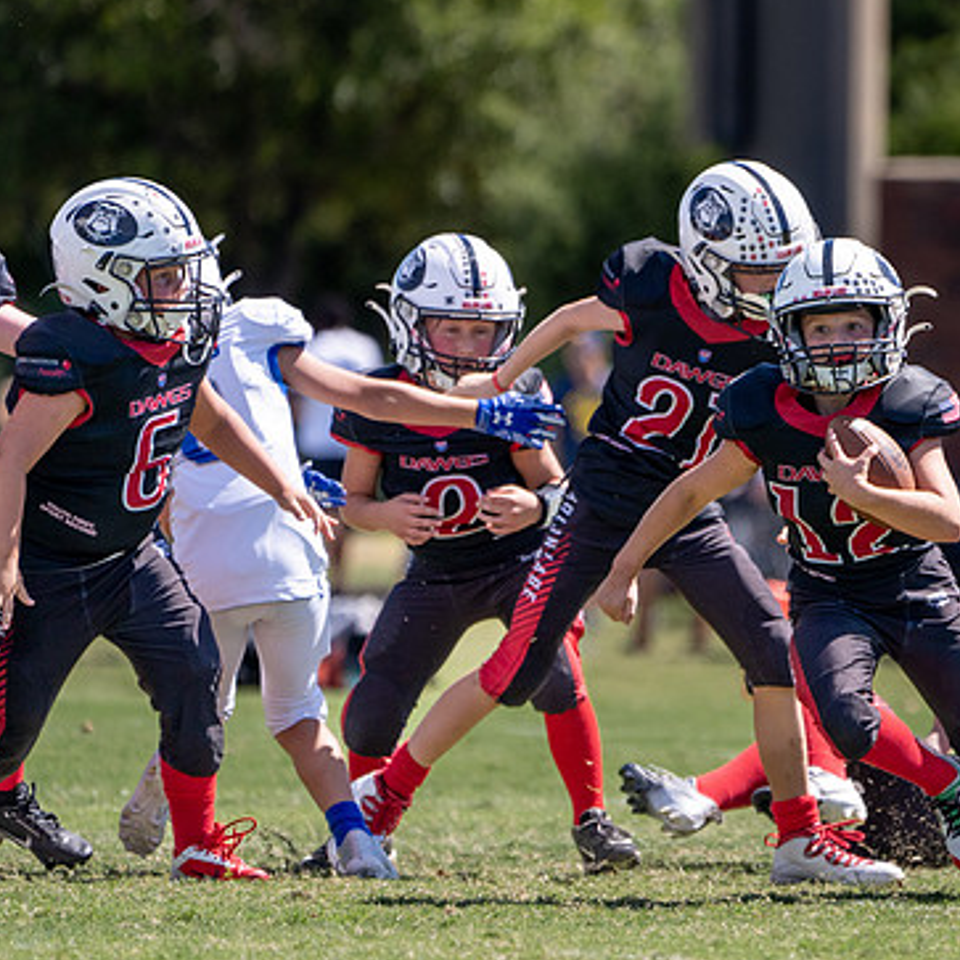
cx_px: 943
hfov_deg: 2.3
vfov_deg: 2.3
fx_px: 23563
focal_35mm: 751
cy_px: 428
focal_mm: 400
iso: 320
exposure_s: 1/1250
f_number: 5.6
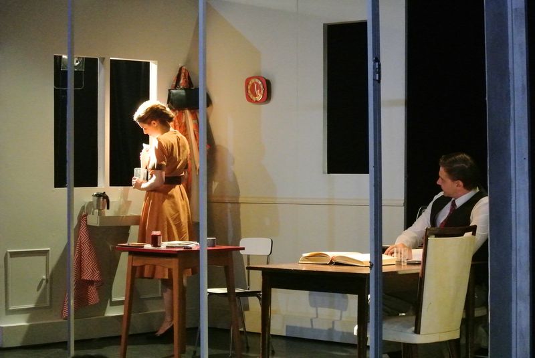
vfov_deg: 15.9
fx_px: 1279
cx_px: 268
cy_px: 179
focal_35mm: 86
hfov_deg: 23.6
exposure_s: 1/125
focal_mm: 31.9
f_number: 6.3
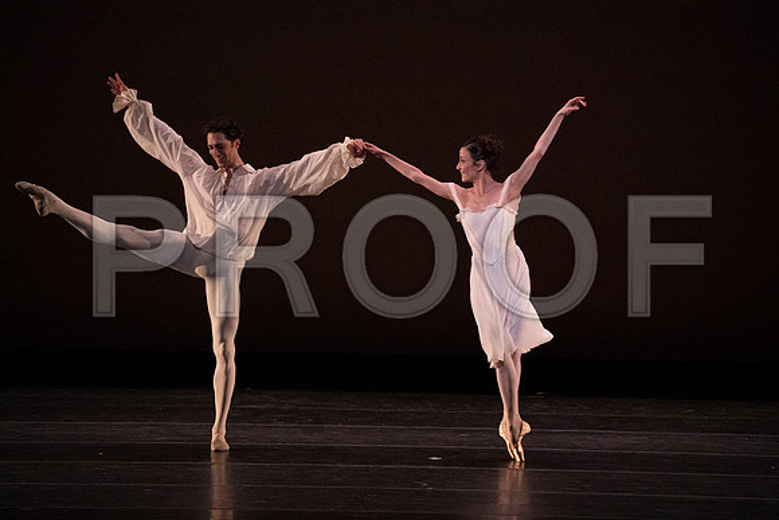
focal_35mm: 327
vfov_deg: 4.2
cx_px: 390
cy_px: 260
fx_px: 7077
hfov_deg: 6.3
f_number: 5.6
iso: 20000
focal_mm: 327
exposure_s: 1/400
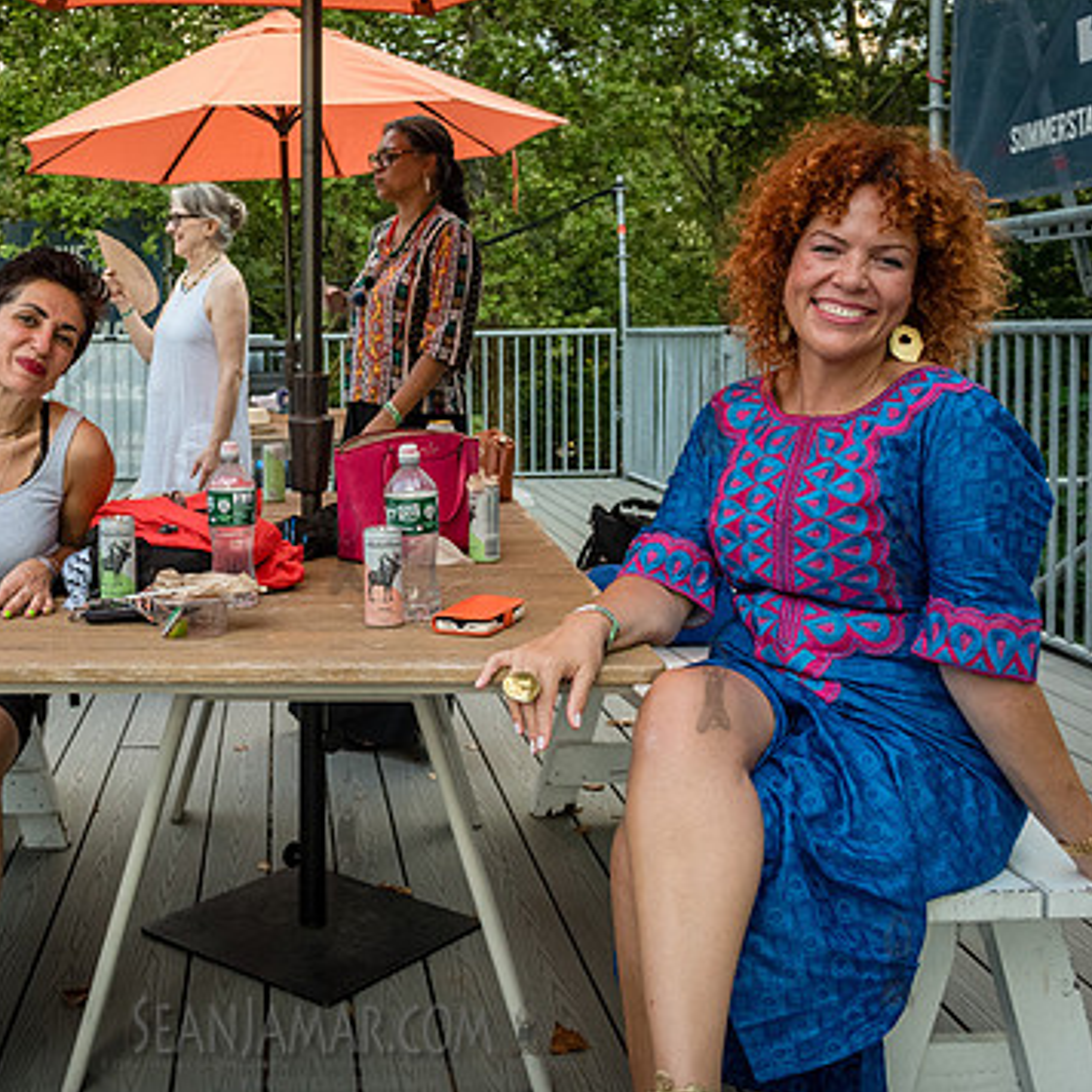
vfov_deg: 39.8
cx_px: 235
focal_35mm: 42
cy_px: 428
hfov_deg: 38.7
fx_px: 1499
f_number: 4.5
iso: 2000
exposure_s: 1/1000
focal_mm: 27
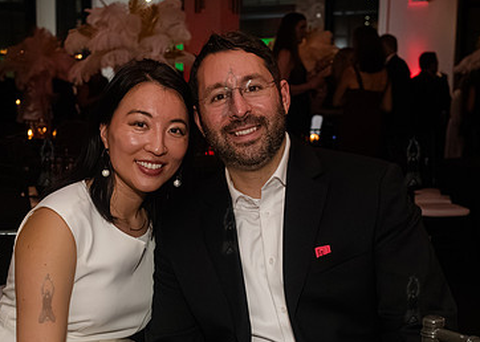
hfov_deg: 32.1
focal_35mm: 61
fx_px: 831
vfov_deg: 23.2
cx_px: 188
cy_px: 219
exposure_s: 1/400
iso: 8000
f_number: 5
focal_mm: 35
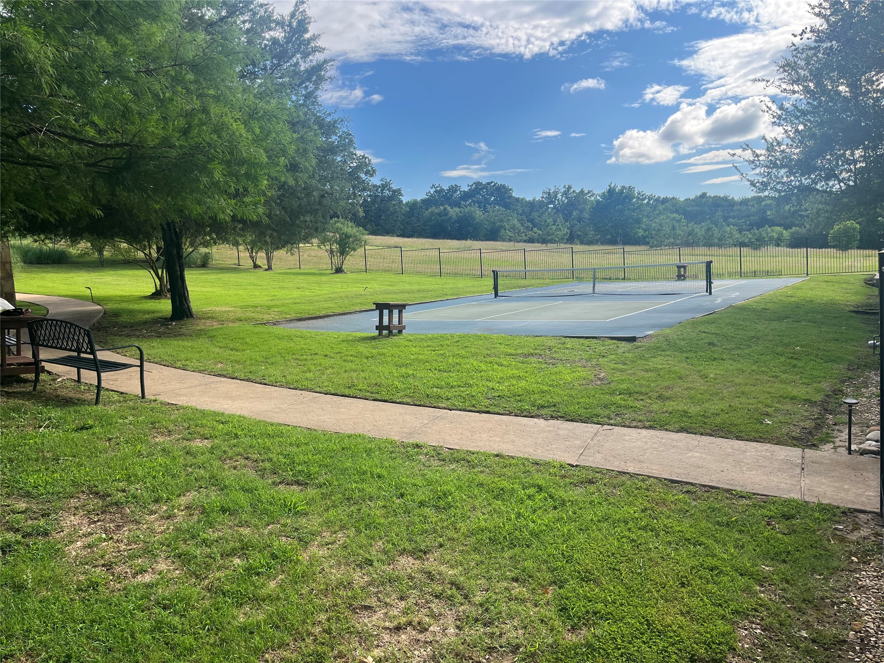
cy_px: 332
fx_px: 664
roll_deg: +4.0
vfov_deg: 53.1
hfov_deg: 67.3
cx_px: 442
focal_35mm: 26
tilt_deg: -7.0
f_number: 1.6
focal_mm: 5.1
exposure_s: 1/2101
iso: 50
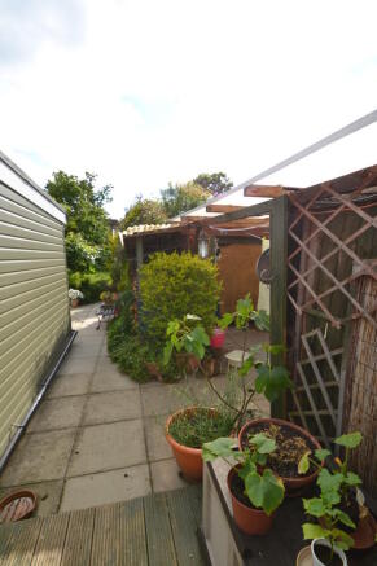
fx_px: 259
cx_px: 188
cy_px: 283
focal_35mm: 16
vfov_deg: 95.0
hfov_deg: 72.0
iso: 100
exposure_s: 1/200
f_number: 8
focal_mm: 11
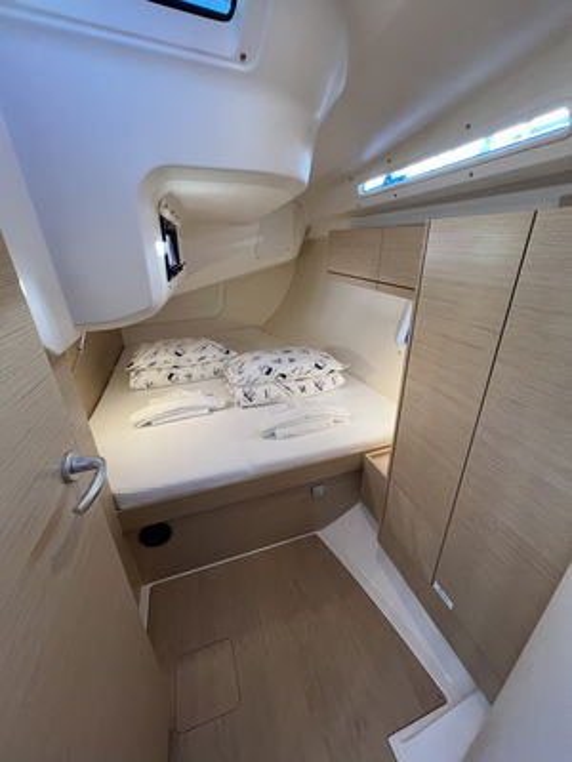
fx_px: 286
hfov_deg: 89.9
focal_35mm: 13
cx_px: 286
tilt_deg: -24.7
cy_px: 381
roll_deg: +1.2
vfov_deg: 106.2
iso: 200
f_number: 1.8
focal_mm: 1.57
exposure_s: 1/105
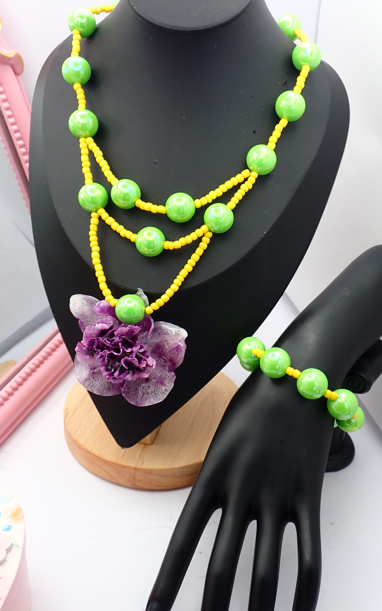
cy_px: 307
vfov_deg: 48.2
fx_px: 683
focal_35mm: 41
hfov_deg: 31.2
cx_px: 224
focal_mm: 6.83
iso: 160
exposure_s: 1/80
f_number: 2.7
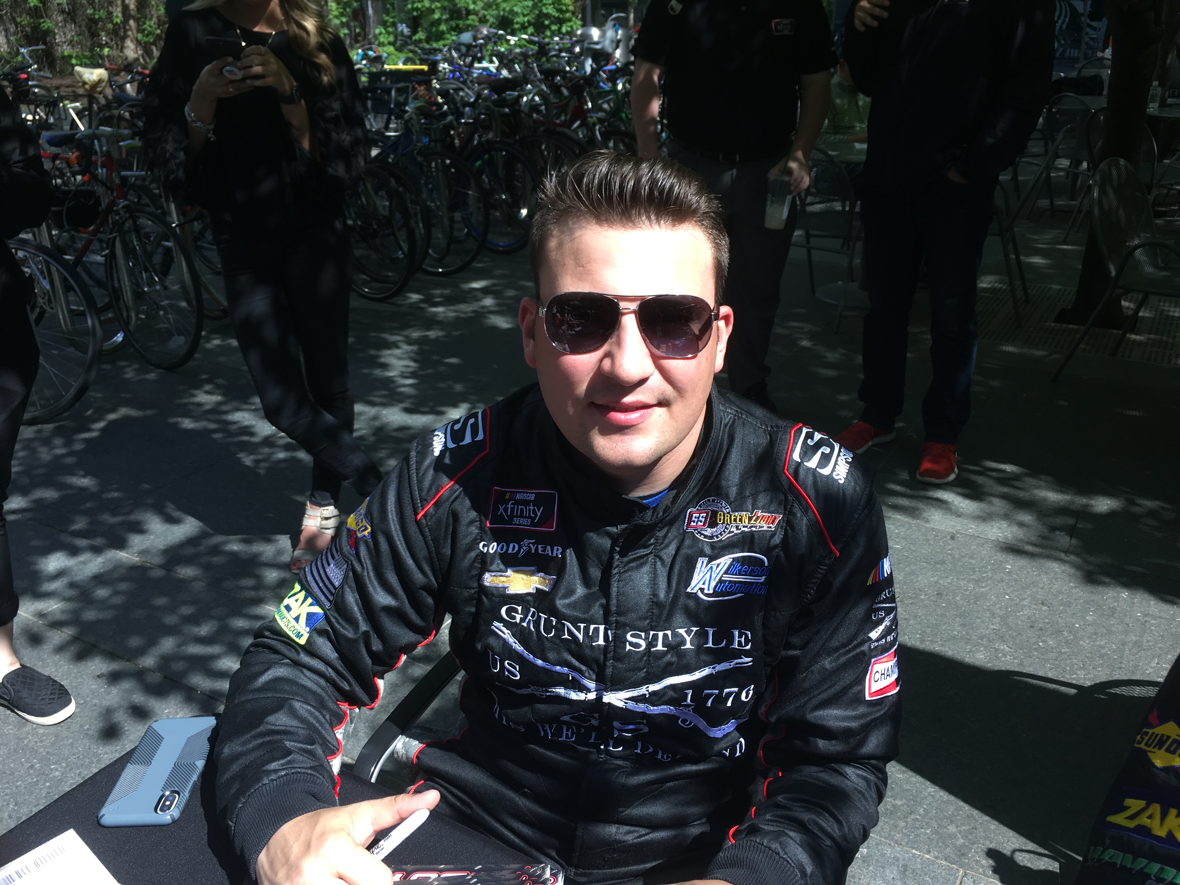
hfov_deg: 61.7
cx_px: 590
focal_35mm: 29
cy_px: 442
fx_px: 989
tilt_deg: -23.9
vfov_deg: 48.2
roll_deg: +2.1
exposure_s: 1/472
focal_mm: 4.15
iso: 25
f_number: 2.2
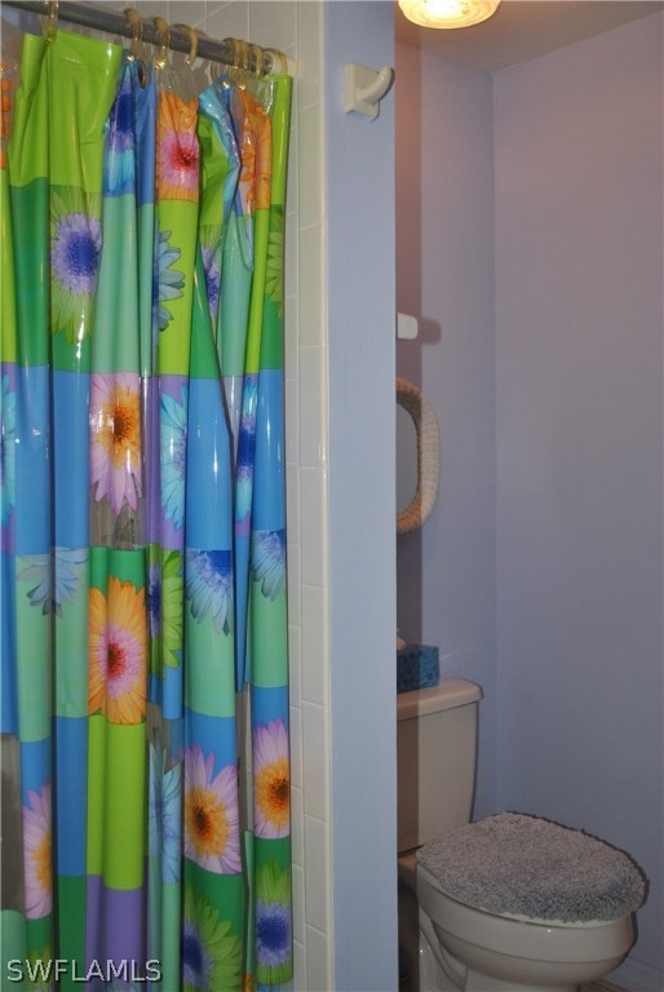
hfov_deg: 37.0
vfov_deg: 53.1
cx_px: 332
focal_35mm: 36
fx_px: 993
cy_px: 496
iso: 200
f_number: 4
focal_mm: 24
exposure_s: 1/60
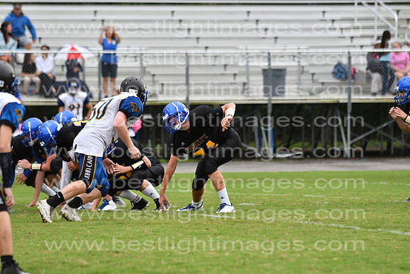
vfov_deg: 6.5
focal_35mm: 210
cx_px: 205
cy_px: 137
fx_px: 2392
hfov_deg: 9.8
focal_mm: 140
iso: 1000
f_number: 3.5
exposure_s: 1/2000
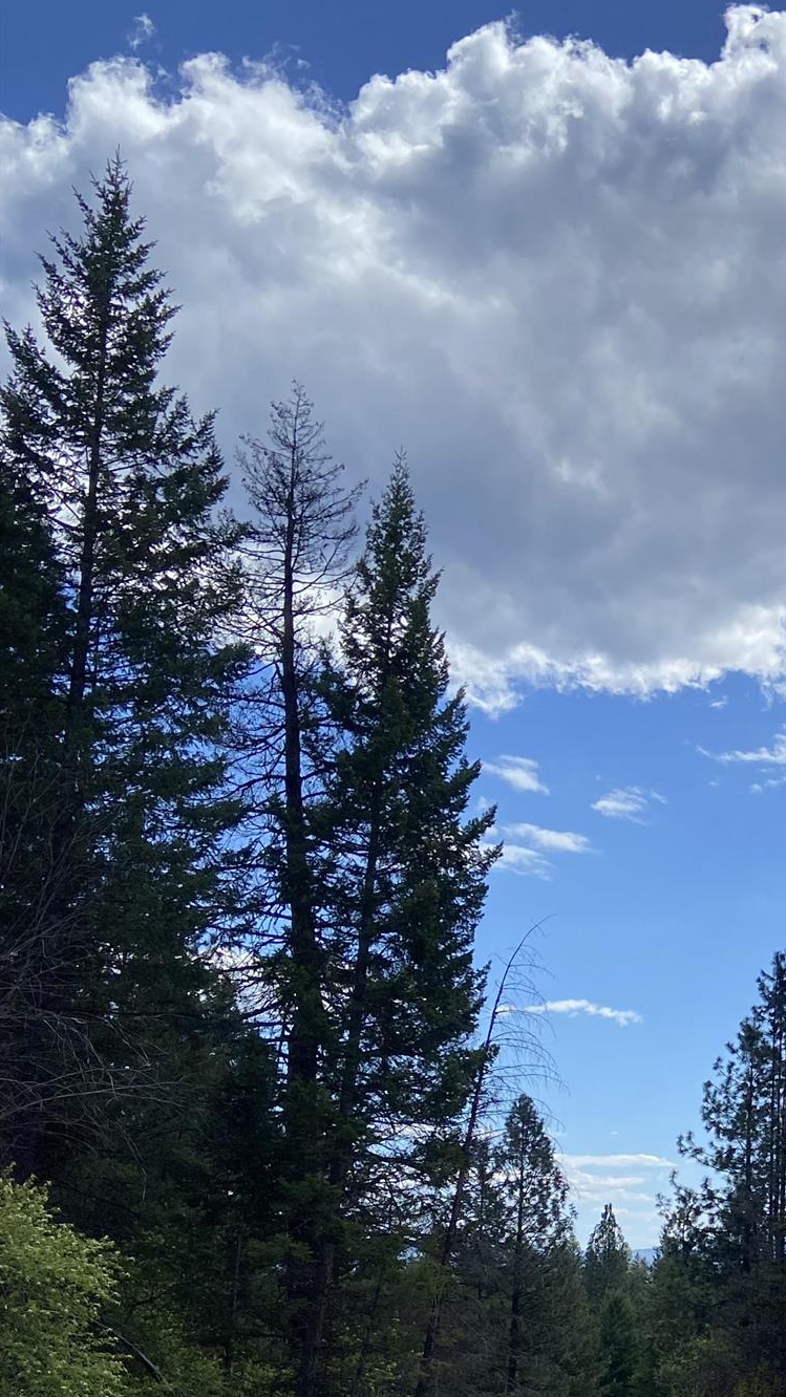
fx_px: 1816
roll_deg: -0.8
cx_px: 904
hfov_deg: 22.7
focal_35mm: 49
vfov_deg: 40.5
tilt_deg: +6.9
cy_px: 1098
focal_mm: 4.25
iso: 32
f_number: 1.8
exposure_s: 1/2817
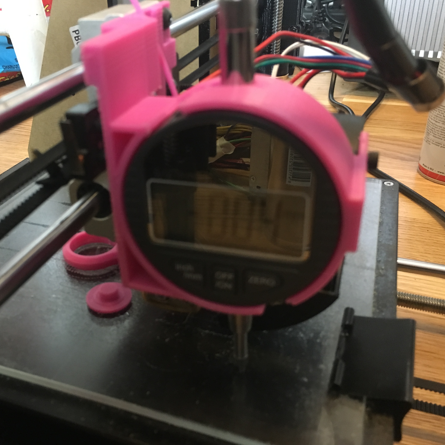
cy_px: 217
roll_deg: +2.6
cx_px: 163
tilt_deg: -29.4
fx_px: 509
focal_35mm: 35
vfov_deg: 47.2
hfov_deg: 46.7
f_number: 2.2
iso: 400
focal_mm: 4.15
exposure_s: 1/17
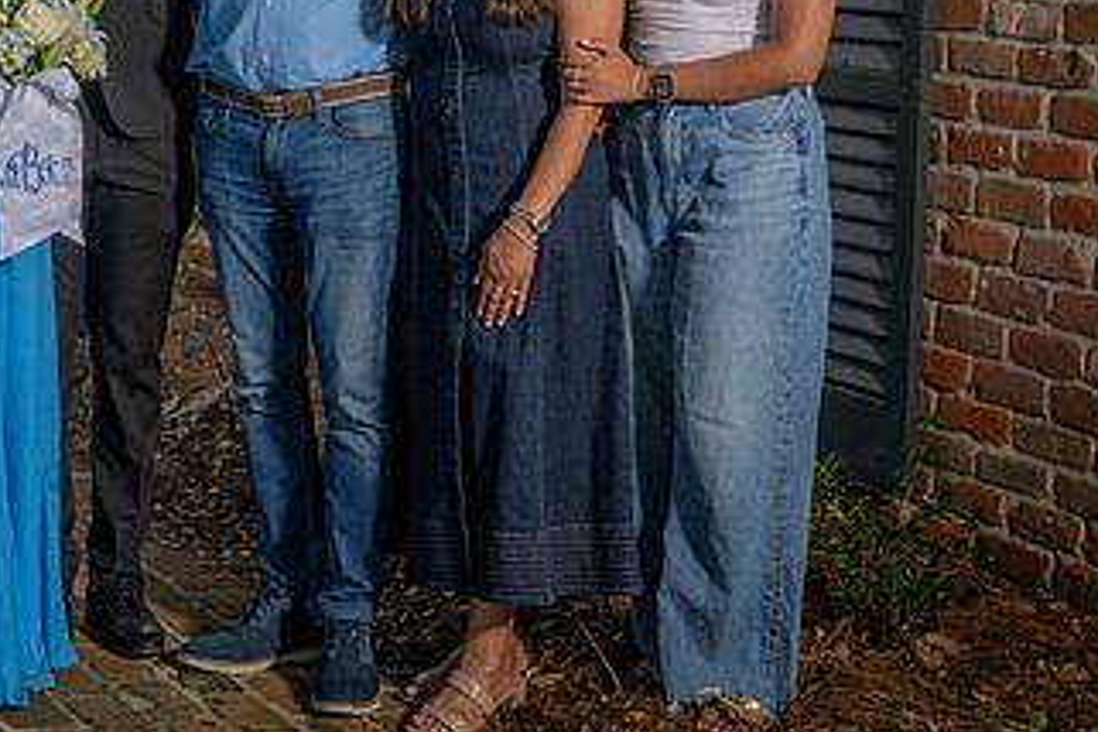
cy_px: 97
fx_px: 2531
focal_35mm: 83
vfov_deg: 16.3
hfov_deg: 24.0
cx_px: 164
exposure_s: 1/160
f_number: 5
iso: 100
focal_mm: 46
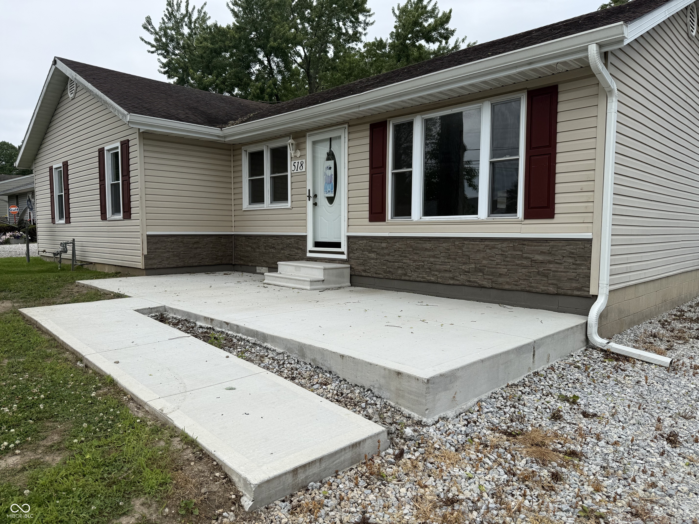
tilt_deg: -4.2
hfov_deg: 71.6
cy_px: 262
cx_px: 350
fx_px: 485
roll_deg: -0.7
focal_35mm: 24
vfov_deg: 56.8
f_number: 1.78
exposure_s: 1/4975
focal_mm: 6.76
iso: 80
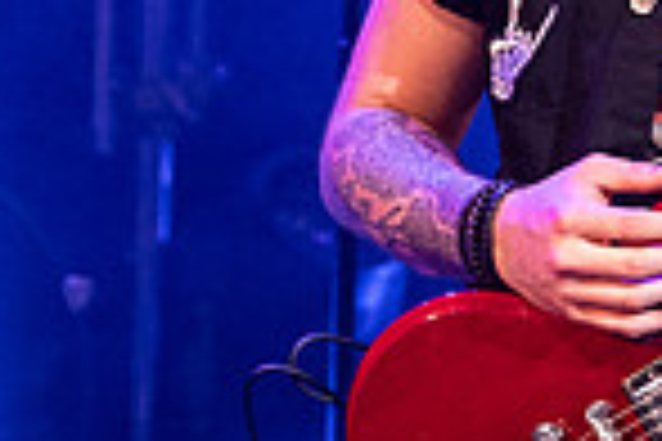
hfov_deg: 4.1
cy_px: -173
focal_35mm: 498
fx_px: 9157
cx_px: 847
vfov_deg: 2.8
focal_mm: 83.8
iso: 2500
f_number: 3.6
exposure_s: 1/250
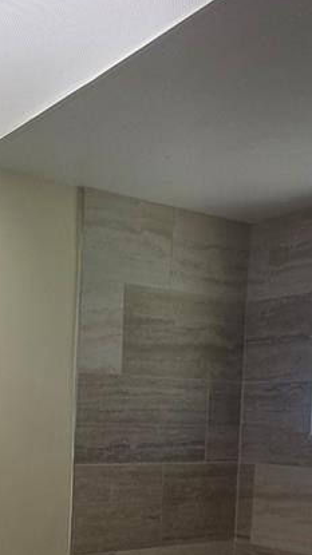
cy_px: 475
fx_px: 604
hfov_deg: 26.2
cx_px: -50
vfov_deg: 45.8
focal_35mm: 41
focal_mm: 2.2
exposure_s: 1/120
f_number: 1.9
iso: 40
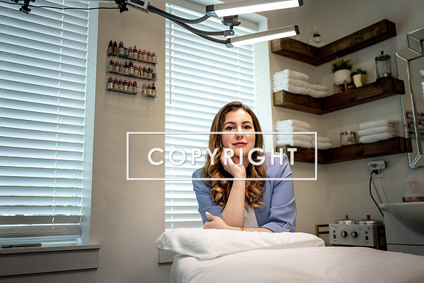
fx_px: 412
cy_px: 142
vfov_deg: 37.9
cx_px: 212
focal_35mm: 35
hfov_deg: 54.4
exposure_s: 1/160
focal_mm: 35
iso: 250
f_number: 2.8
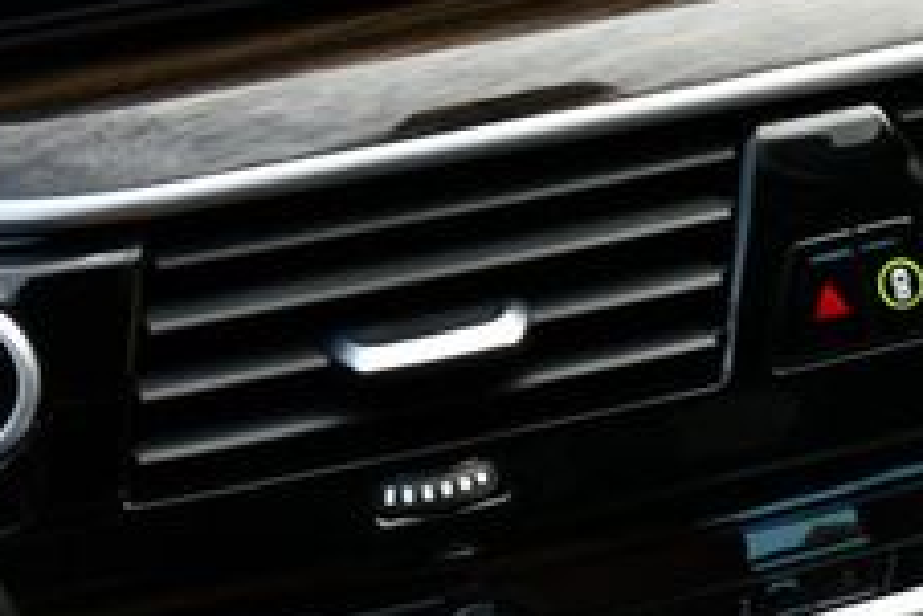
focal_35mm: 102
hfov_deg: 19.8
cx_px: 739
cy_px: 4
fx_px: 2617
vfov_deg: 13.3
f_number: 5.6
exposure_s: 1/250
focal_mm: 18
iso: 400
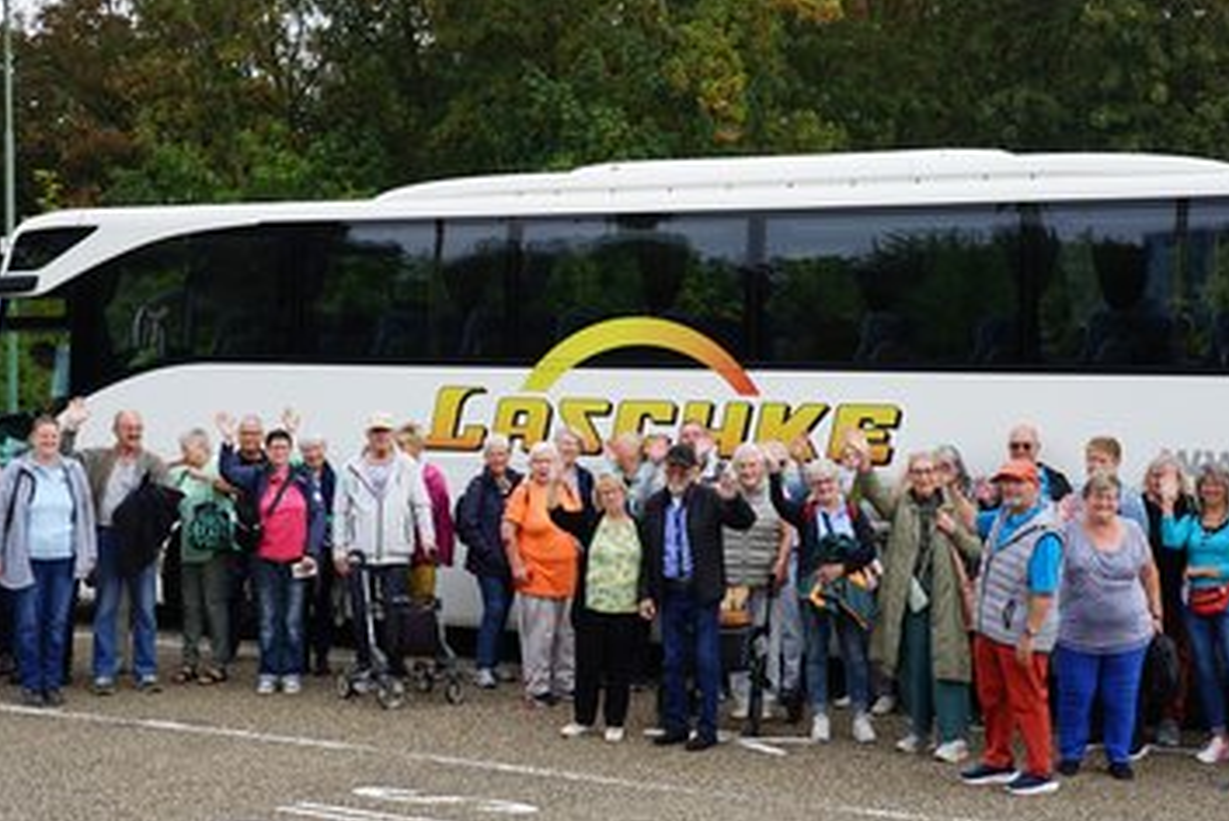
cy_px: 334
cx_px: 569
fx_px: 1606
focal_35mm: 47
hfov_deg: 41.9
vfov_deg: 28.6
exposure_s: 1/80
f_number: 8
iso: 100
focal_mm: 36
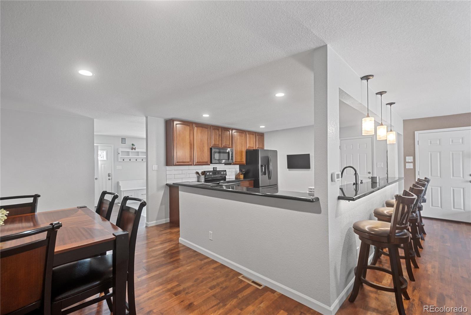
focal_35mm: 15
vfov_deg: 77.4
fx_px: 196
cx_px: 236
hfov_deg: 100.3
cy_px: 158
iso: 200
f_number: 3.5
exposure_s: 1/2.5
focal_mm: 10
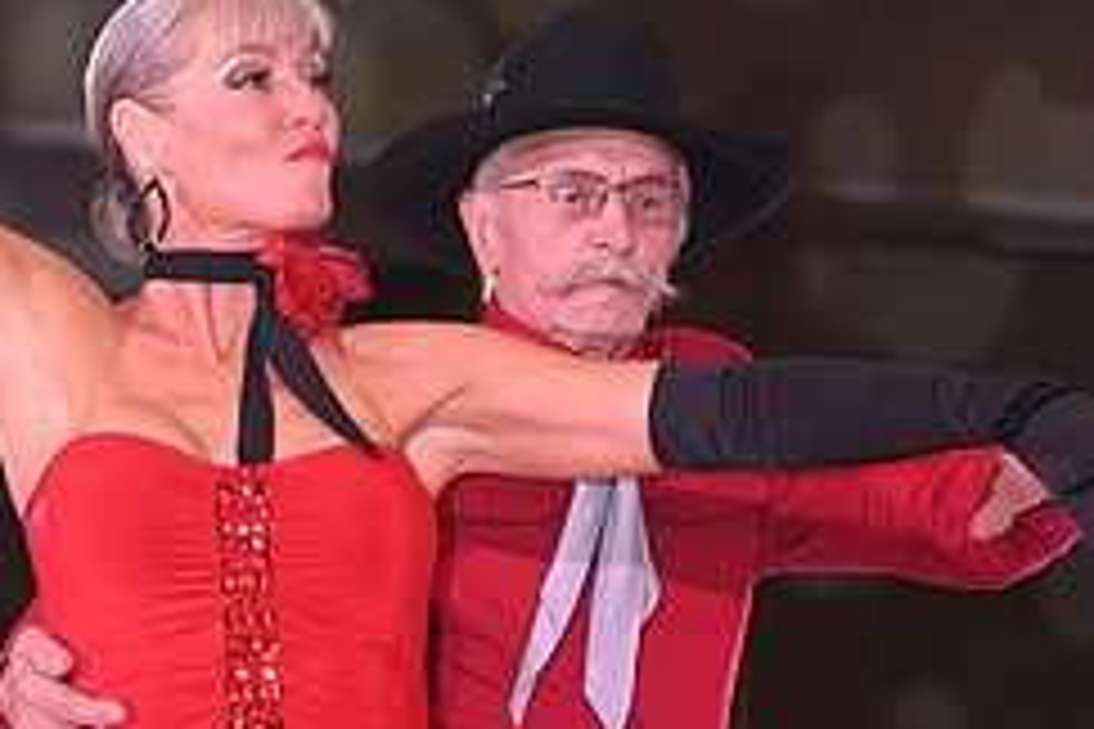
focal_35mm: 244
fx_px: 7414
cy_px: 1076
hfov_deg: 8.4
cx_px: 290
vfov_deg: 5.6
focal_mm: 102
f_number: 5.6
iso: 2000
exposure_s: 1/200
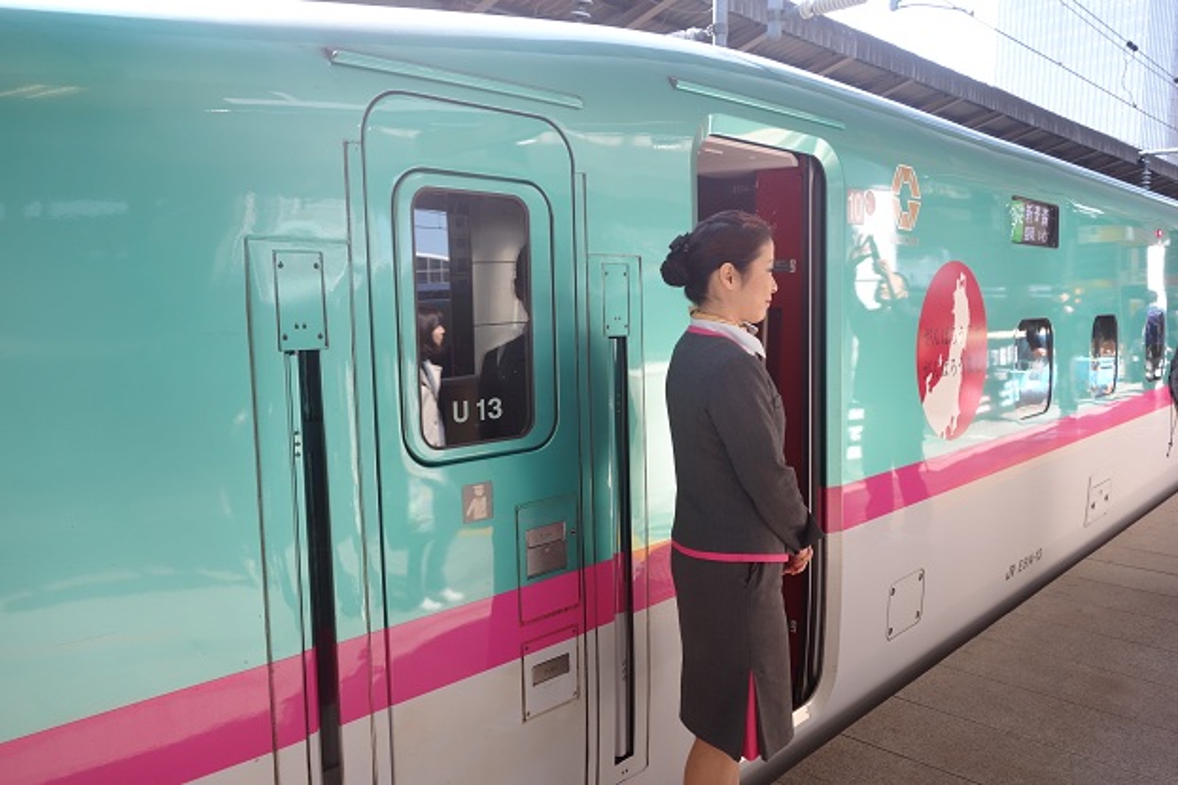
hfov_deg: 65.5
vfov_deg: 46.4
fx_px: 916
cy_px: 392
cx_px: 589
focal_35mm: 28
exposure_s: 1/100
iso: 125
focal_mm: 10.4
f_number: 4
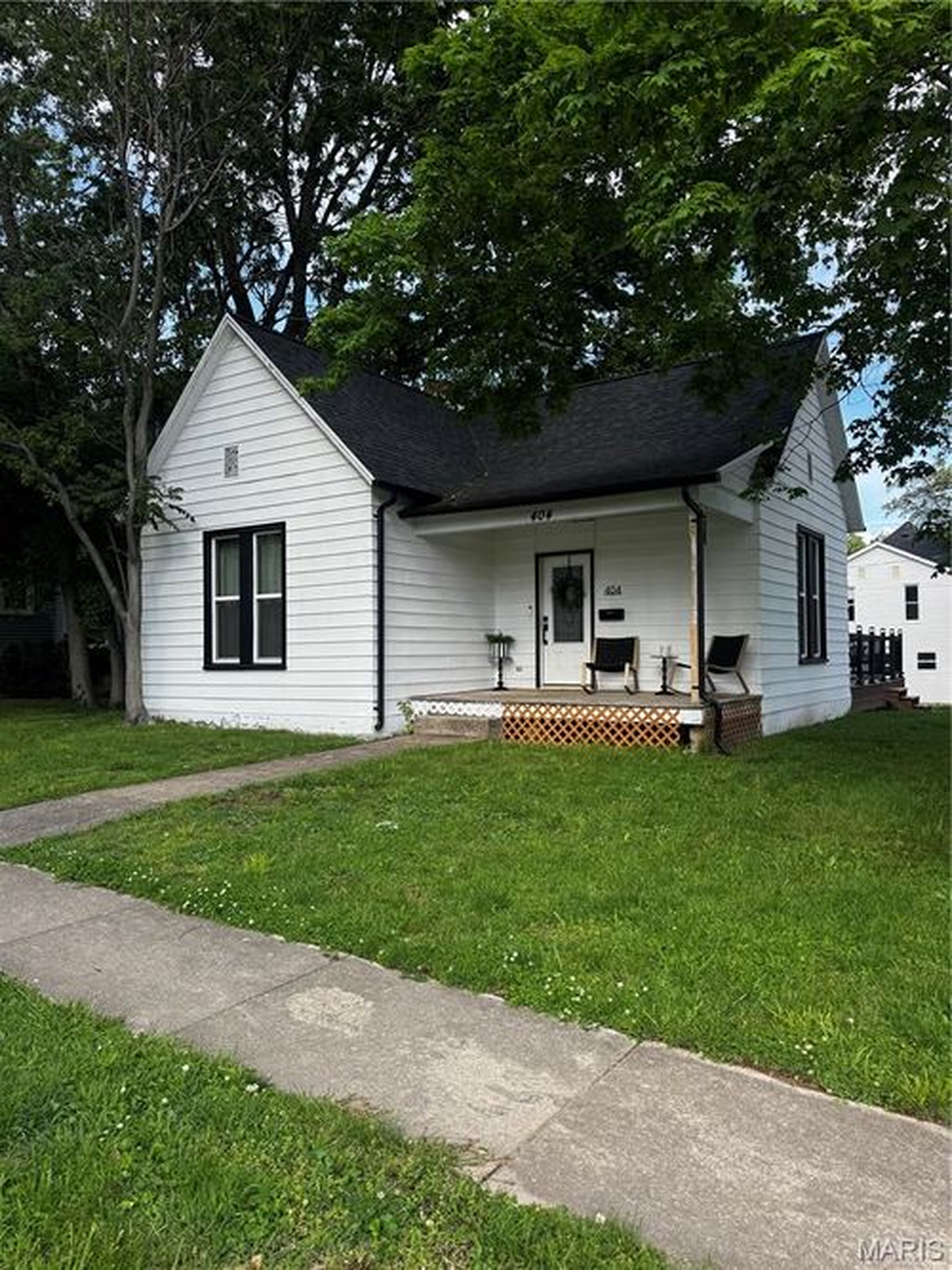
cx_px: 476
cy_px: 635
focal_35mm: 24
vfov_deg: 71.6
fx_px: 880
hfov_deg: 56.8
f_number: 1.78
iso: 80
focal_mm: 6.76
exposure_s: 1/952
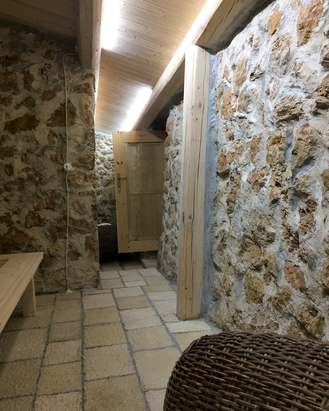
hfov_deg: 47.1
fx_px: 377
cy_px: 213
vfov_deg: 57.2
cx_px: 161
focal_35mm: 31
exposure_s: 1/33
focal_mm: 4.15
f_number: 2.2
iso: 125
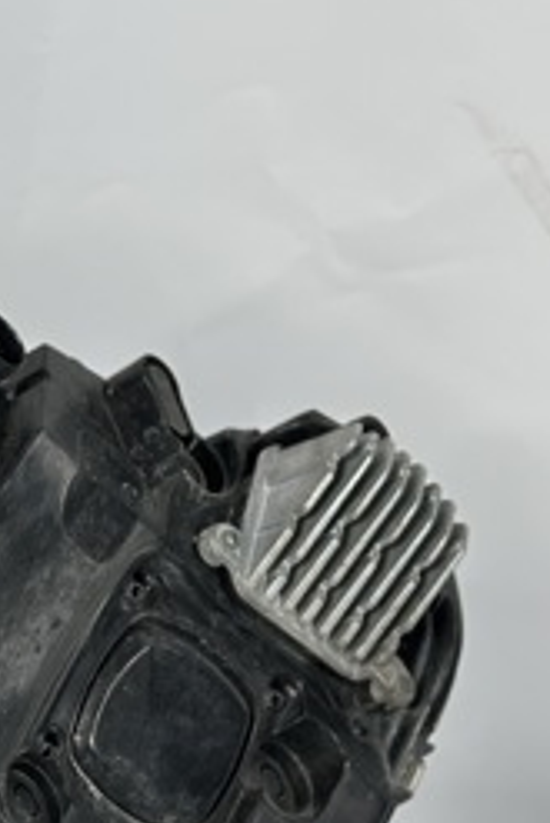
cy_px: 638
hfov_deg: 10.0
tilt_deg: -30.8
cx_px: -463
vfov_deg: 15.8
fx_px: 2952
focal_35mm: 129
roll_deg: -1.4
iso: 125
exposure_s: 1/100
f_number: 1.78
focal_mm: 6.86
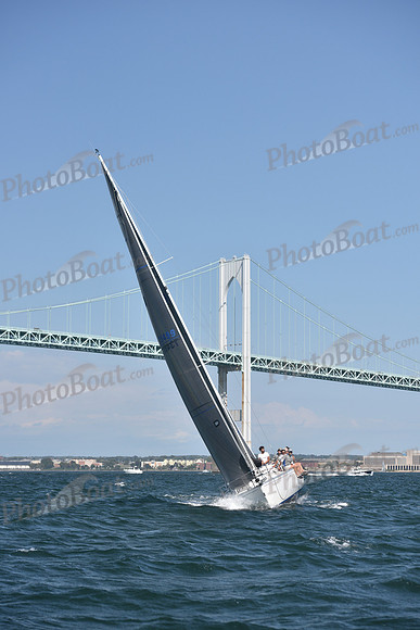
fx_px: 1574
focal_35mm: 90
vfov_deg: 22.6
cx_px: 210
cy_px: 315
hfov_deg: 15.2
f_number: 5
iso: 250
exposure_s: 1/1000
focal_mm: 90
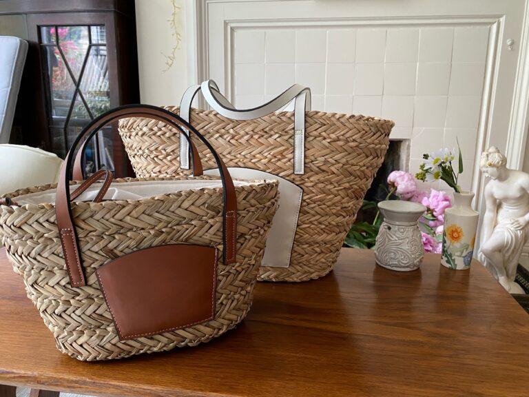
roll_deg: -0.9
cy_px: 198
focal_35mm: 26
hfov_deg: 67.3
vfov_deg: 53.1
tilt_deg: -12.9
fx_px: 397
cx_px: 264
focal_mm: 4.25
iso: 200
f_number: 1.8
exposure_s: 1/50
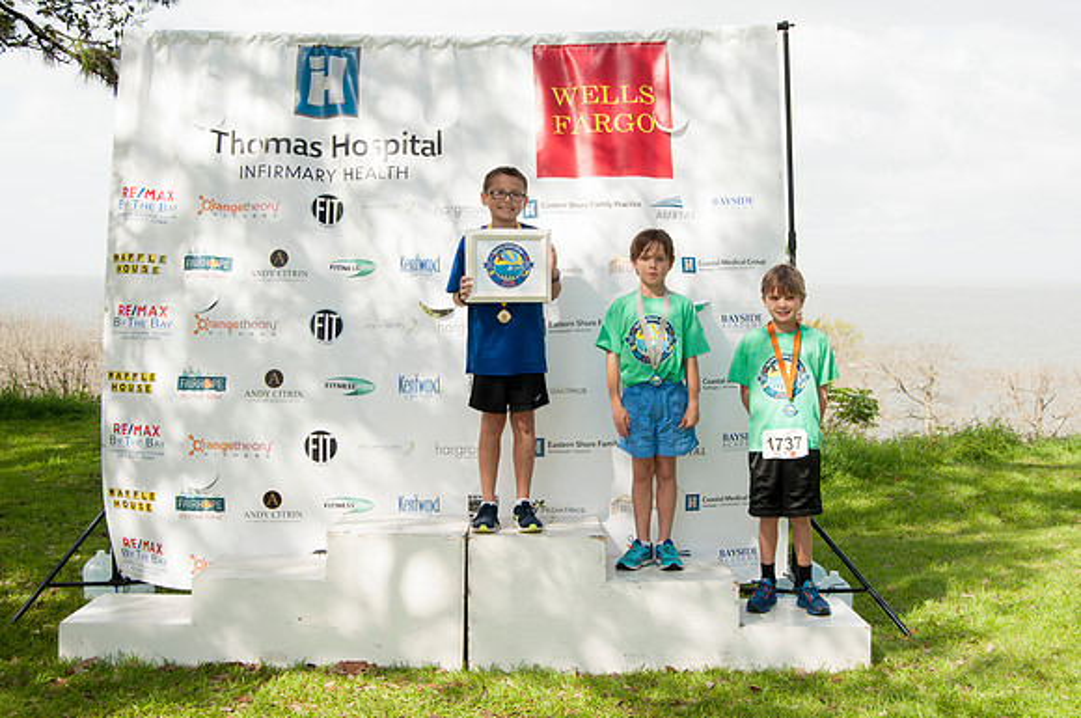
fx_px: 1349
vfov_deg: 29.8
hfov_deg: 43.7
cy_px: 359
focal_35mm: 45
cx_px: 540
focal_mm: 30
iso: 250
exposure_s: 1/200
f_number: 9
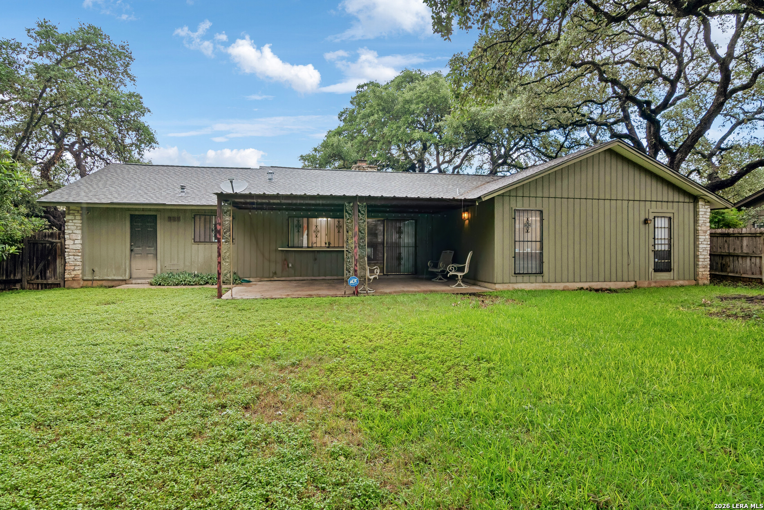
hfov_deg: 86.9
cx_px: 382
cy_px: 255
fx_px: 403
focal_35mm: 19
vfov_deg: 64.6
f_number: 8
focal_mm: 13
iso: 100
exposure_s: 1/80
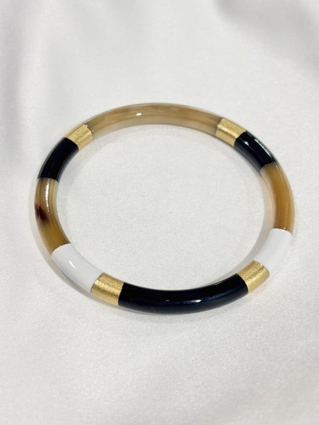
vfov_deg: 36.8
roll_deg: +5.4
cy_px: 212
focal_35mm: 52
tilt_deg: -41.9
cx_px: 160
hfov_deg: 28.0
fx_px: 639
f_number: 1.6
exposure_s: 1/297
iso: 32
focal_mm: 5.96
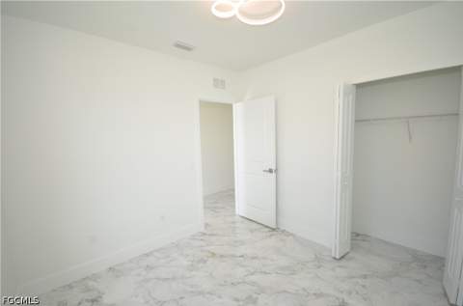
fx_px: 192
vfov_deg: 77.0
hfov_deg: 100.6
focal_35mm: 15
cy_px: 153
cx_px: 232
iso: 200
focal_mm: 10
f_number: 4.5
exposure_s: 1/80
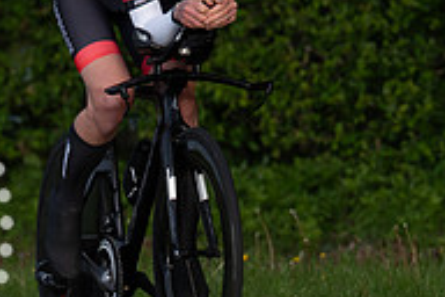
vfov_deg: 1.8
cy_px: -8
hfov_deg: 2.7
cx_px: 125
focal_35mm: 759
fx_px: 9381
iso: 500
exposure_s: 1/1000
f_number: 4
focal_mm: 200
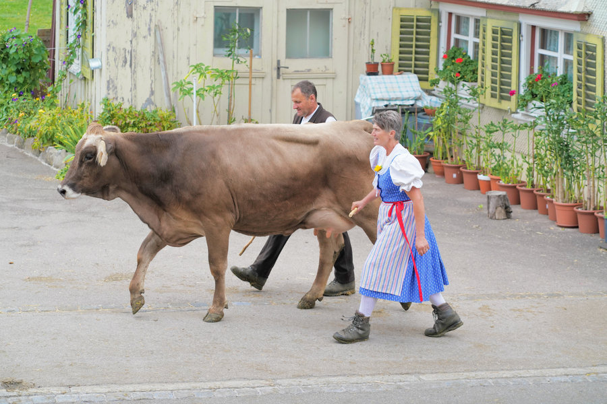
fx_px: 1433
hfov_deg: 23.9
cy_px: 202
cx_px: 304
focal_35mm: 85
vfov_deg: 16.1
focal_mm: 85
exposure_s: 1/640
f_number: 5.6
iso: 640
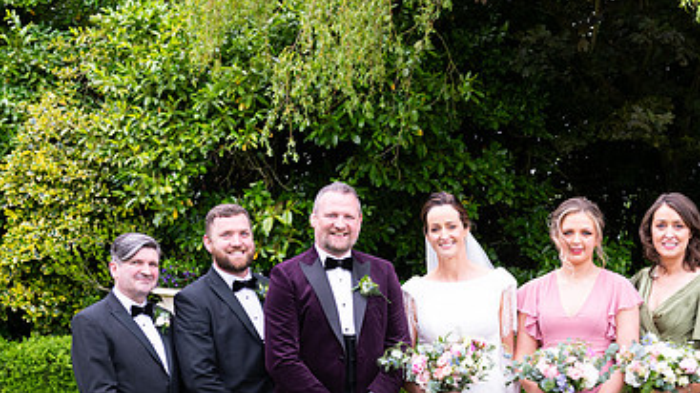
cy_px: 354
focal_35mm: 63
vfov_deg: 18.8
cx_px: 444
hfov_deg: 33.2
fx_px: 1169
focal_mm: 38
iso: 320
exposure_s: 1/200
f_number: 5
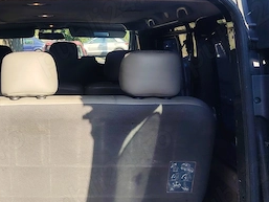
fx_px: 435
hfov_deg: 32.7
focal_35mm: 56
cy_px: 31
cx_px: 30
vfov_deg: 25.5
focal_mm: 5.25
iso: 100
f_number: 1.75
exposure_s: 1/253
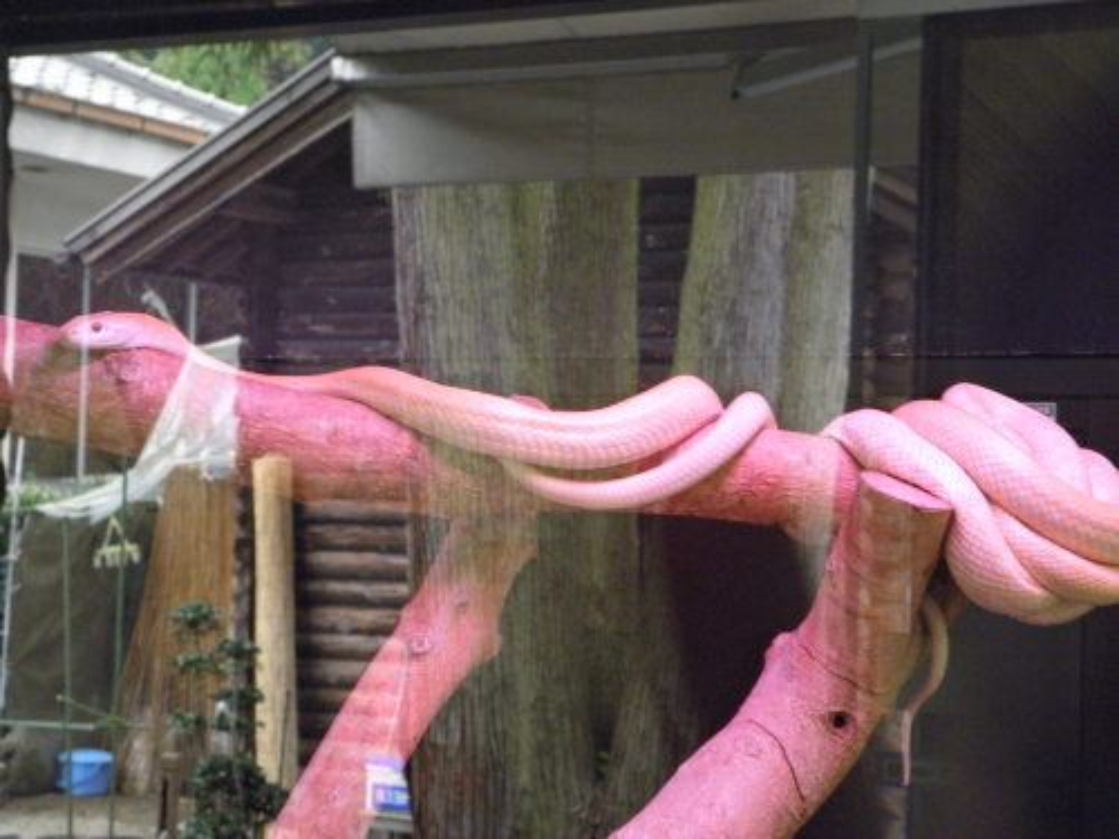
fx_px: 2198
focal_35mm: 68
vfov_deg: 21.6
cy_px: 420
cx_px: 560
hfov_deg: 28.6
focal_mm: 12.2
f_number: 4.3
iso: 400
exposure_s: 1/15
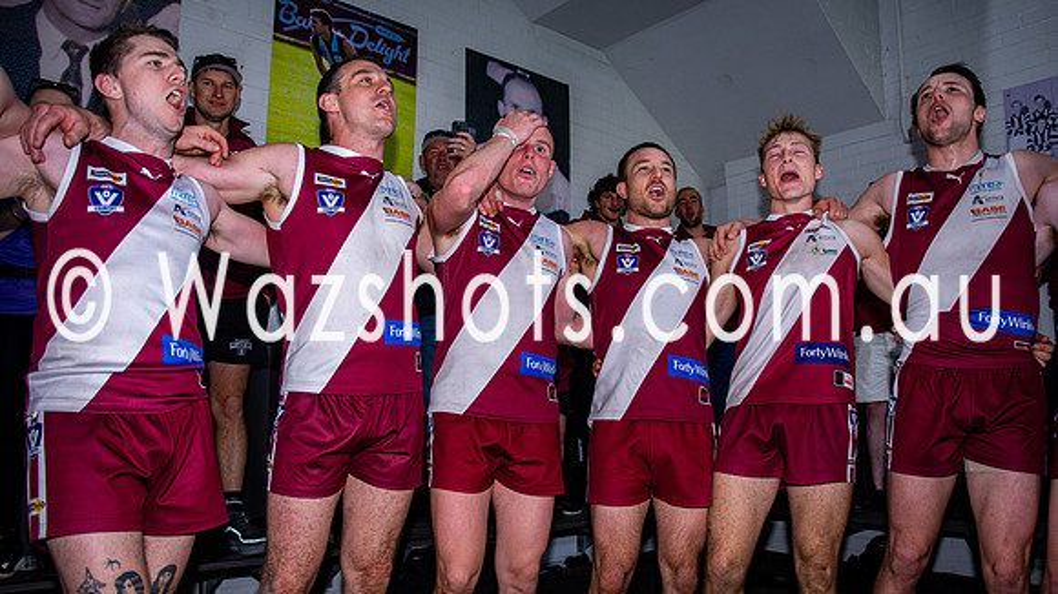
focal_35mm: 27
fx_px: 750
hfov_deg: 70.3
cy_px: 334
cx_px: 562
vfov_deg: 43.2
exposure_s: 1/160
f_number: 2.8
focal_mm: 16
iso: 400
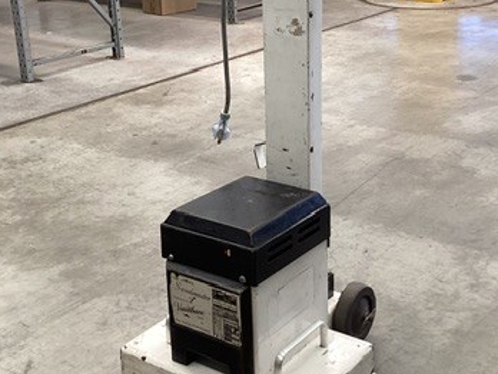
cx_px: 280
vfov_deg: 25.6
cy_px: 132
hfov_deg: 33.7
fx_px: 820
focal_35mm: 57
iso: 100
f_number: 2.4
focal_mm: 3.3
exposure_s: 1/50
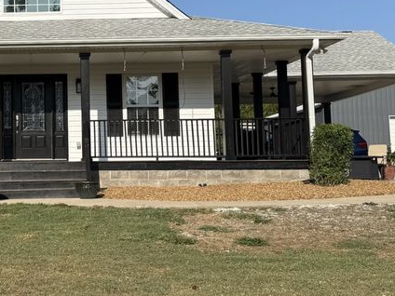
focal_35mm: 58
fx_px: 662
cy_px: 99
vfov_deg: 25.1
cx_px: 73
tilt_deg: +6.2
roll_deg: +0.3
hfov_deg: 32.2
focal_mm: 6.76
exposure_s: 1/5319
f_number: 1.78
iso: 80
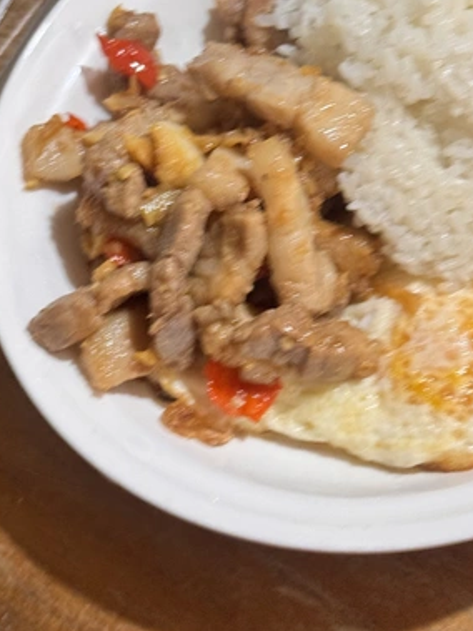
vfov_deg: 25.6
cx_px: 217
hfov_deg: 19.4
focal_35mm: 76
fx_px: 1385
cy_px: 245
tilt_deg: -61.7
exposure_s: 1/60
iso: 200
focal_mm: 6.76
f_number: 1.78
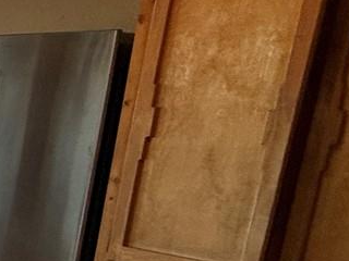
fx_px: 706
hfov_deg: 15.1
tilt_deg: -11.4
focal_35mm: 70
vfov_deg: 20.6
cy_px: 231
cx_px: -494
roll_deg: -1.1
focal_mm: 2.22
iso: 100
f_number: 2.2
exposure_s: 1/120
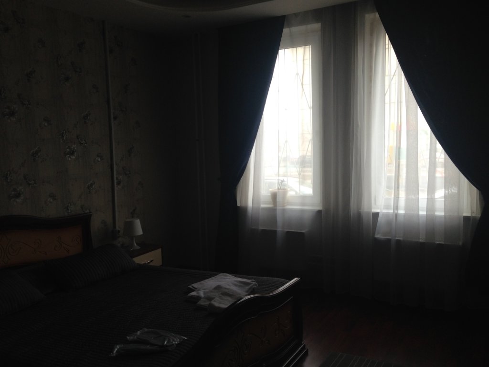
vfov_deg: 42.9
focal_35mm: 33
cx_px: 244
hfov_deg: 55.4
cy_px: 184
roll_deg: +0.5
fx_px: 466
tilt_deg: -3.7
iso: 64
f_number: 2.4
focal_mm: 4.12
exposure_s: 1/120
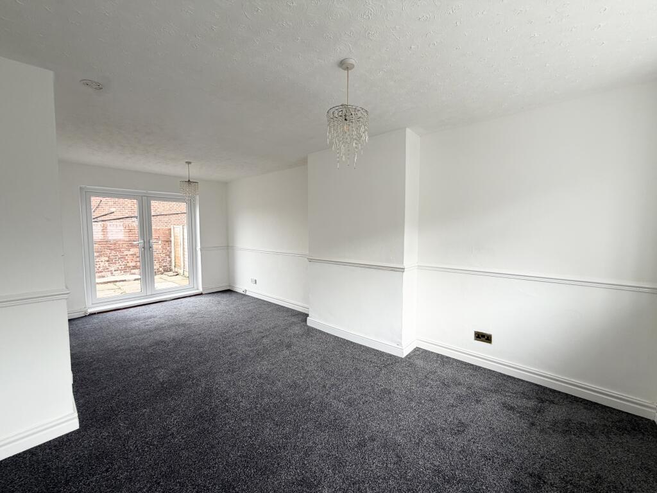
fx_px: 266
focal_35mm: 14
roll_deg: +0.2
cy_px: 246
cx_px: 328
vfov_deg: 85.7
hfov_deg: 102.1
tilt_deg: -3.1
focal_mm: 2.22
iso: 50
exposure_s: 1/121
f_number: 2.2
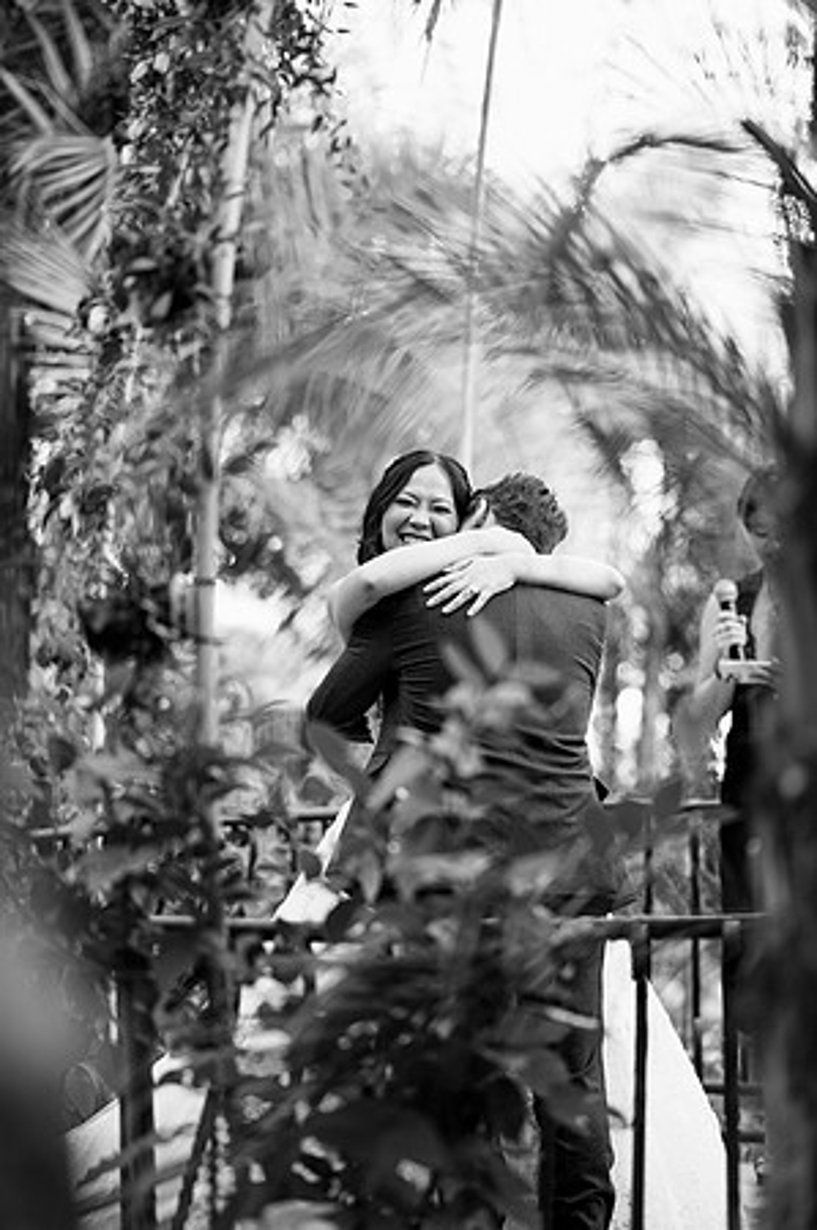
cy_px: 615
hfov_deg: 16.0
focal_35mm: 85
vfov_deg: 23.9
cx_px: 408
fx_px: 2900
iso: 200
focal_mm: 85
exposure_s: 1/250
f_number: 2
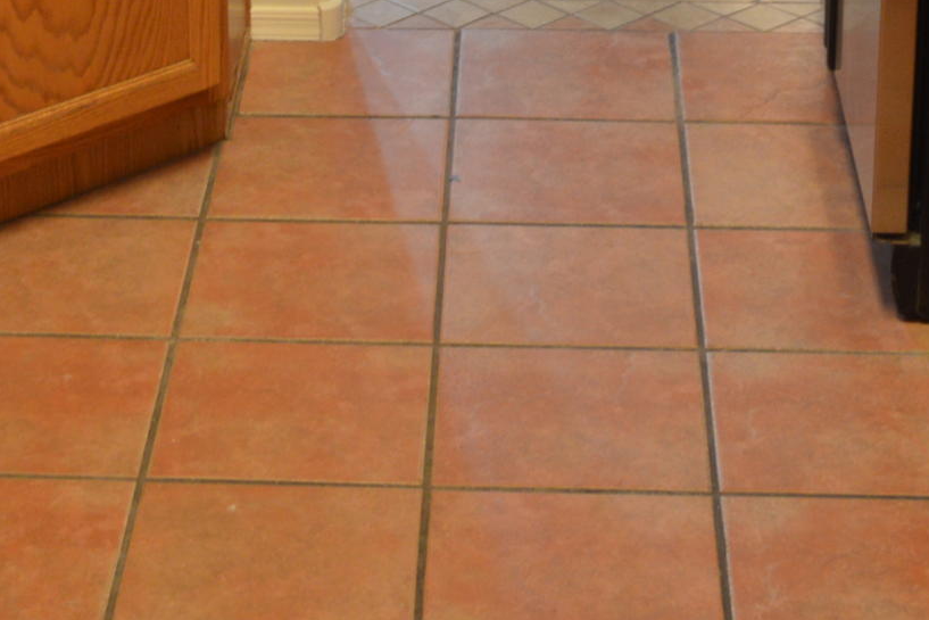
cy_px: -229
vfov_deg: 11.0
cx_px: 304
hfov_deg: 16.9
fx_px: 3123
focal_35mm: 121
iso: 400
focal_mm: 22
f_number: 3.8
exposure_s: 1/15
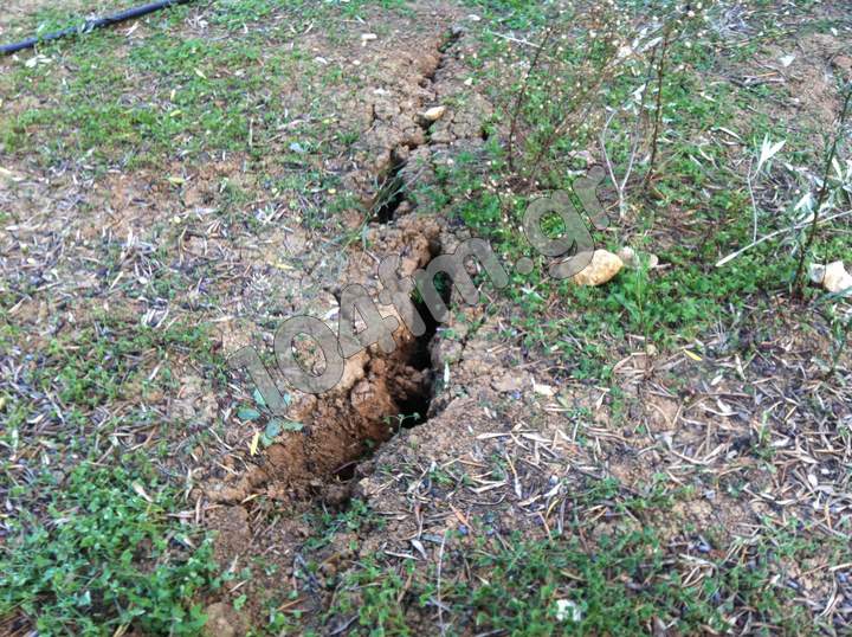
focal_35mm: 35
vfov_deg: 40.6
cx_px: 426
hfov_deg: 52.7
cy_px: 318
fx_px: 860
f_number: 2.8
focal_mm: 3.85
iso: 80
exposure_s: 1/17
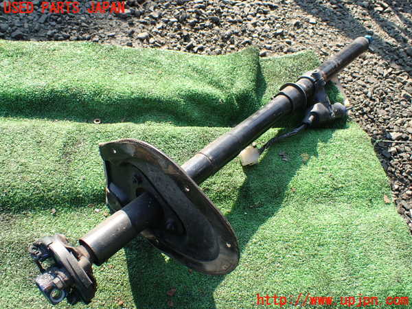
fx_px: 357
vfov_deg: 46.8
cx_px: 206
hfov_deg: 60.0
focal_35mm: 30
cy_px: 154
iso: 100
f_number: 3.2
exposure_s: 1/200
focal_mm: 5.4
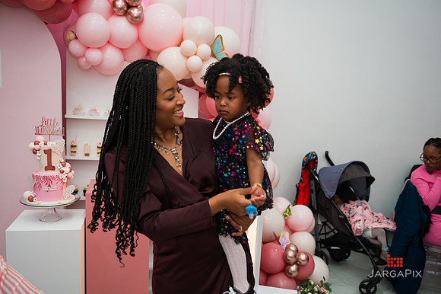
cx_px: 220
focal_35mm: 32
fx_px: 392
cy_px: 147
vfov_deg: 41.1
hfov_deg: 58.7
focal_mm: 32
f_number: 3.2
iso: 1000
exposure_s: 1/200
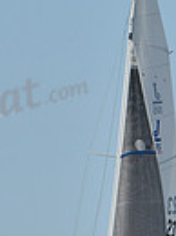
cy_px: 183
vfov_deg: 2.3
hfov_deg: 1.7
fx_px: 5849
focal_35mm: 860
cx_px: 182
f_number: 10
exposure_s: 1/1000
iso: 320
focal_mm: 200
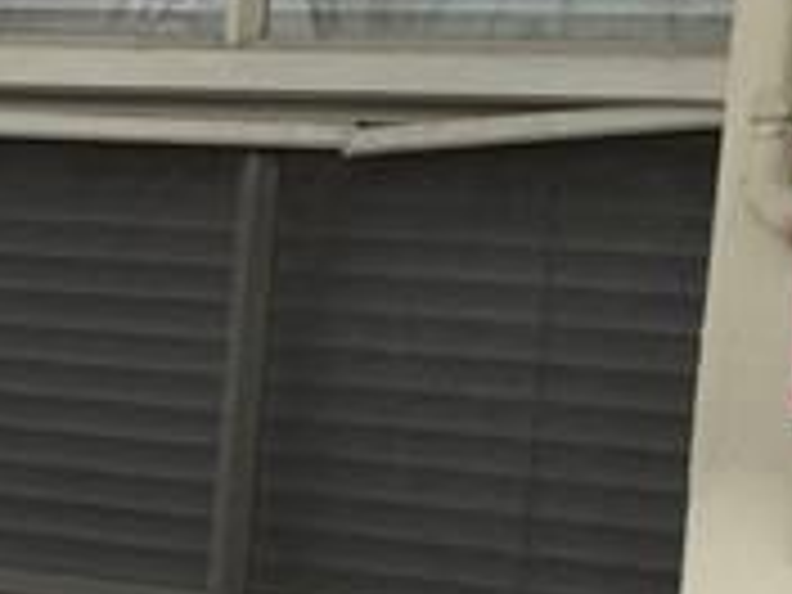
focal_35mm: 169
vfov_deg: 8.7
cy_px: 544
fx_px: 3867
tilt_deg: -4.6
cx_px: -729
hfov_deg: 10.8
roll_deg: -4.7
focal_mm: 4.15
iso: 32
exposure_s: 1/120
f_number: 2.2
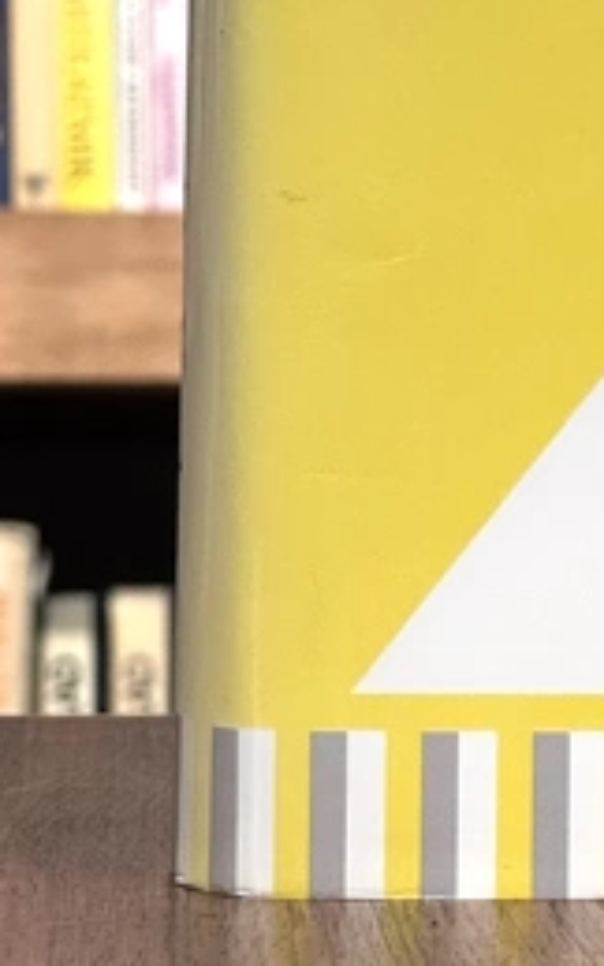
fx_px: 5659
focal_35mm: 215
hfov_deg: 6.0
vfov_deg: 9.7
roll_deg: +0.0
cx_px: 889
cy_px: -54
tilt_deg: +0.5
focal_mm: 9
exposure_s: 1/84
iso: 250
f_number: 2.8
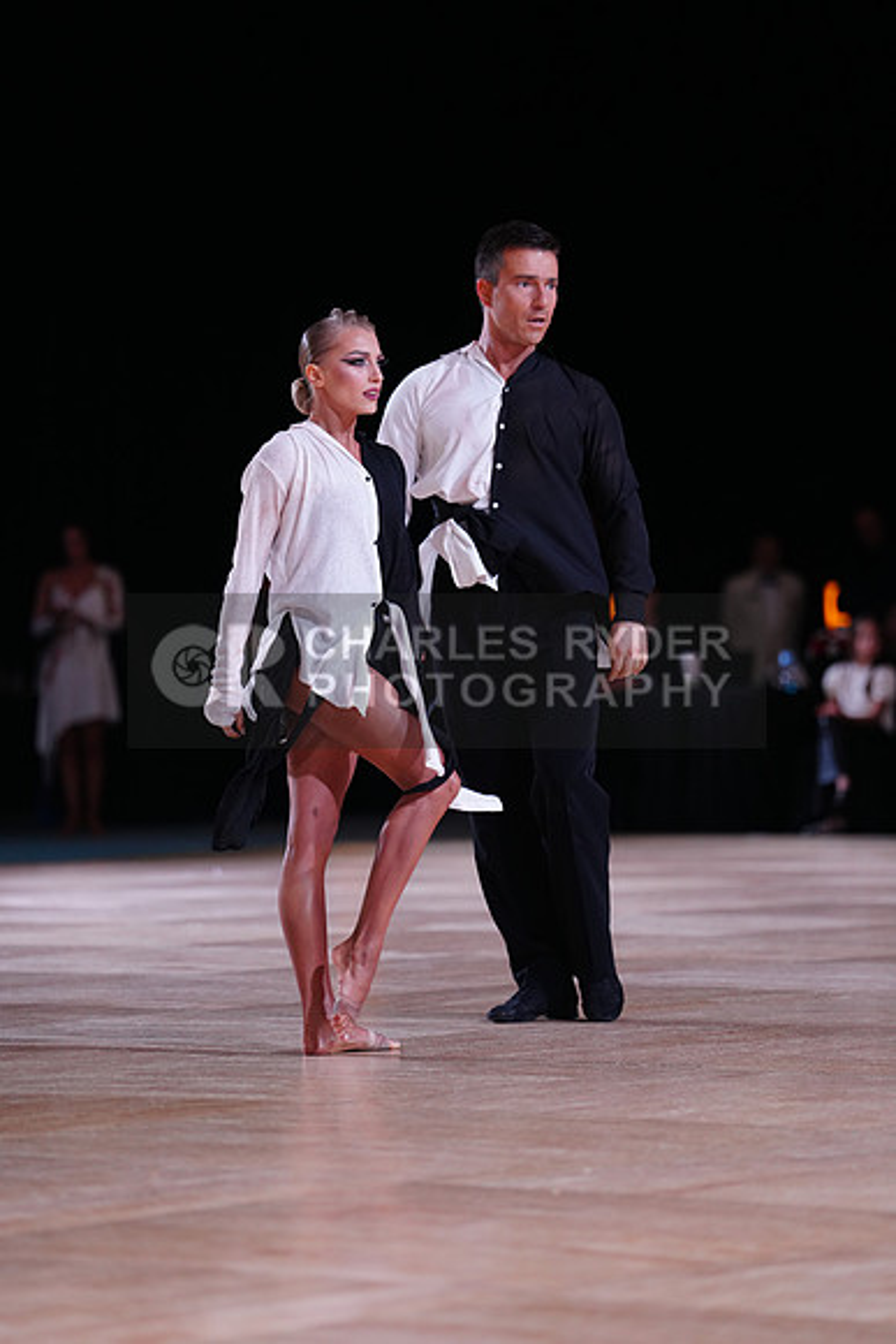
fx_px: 5783
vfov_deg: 13.2
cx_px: 448
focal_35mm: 155
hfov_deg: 8.9
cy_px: 672
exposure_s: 1/500
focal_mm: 155
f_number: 2.8
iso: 1250
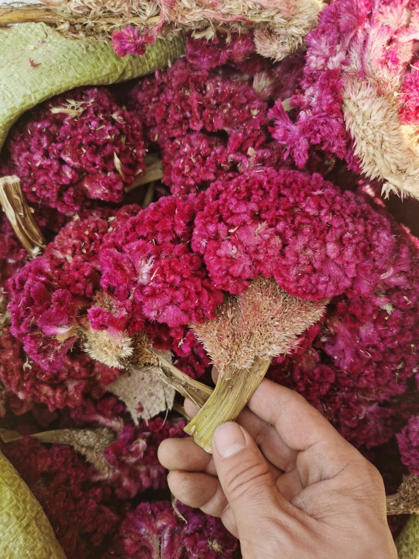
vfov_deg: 65.3
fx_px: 436
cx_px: 210
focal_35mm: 27
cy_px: 280
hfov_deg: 51.3
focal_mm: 5.58
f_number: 1.8
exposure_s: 1/414
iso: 50
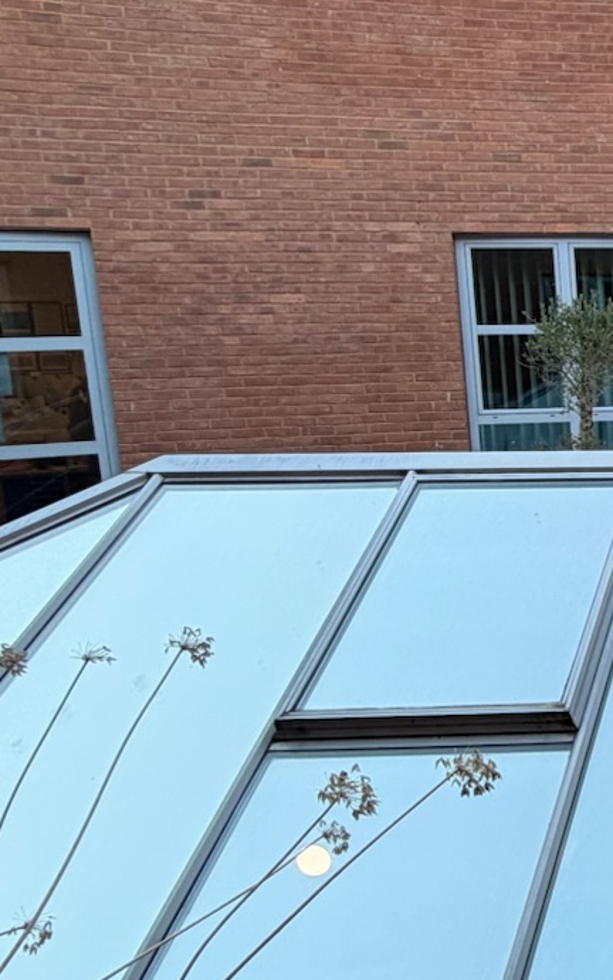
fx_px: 1176
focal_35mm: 44
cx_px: 1022
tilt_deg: -8.6
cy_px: 485
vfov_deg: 45.3
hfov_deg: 21.8
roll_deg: +0.6
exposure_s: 1/121
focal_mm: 2.22
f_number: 2.2
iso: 64
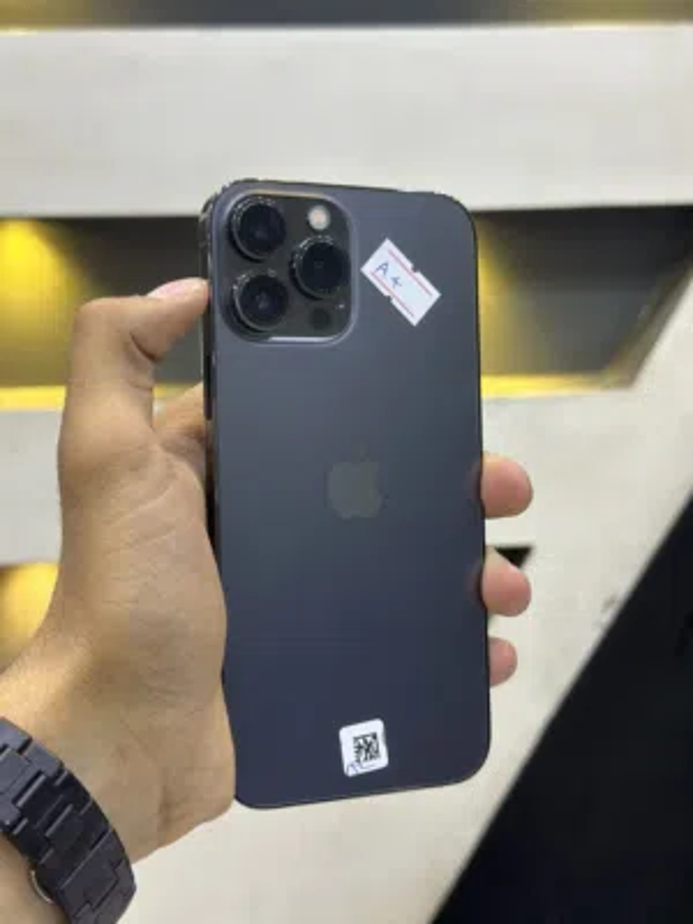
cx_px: 346
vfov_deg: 39.7
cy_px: 462
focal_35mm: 48
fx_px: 1281
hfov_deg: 30.3
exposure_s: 1/99
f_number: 1.78
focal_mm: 6.86
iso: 125
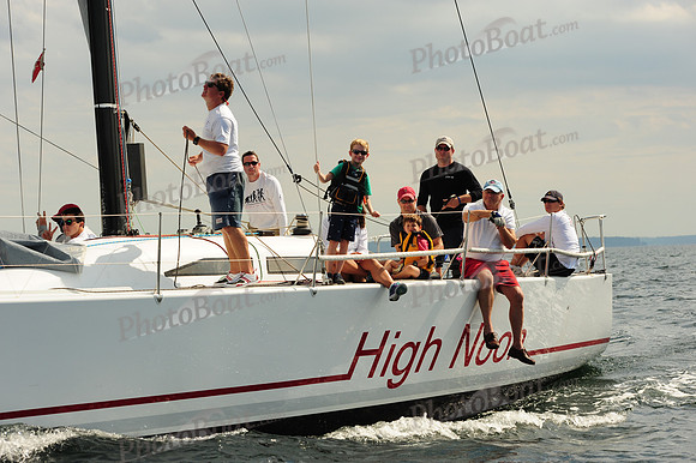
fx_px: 1932
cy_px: 232
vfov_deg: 13.7
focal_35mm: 100
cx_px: 348
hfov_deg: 20.4
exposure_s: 1/1250
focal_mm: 100
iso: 320
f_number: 8
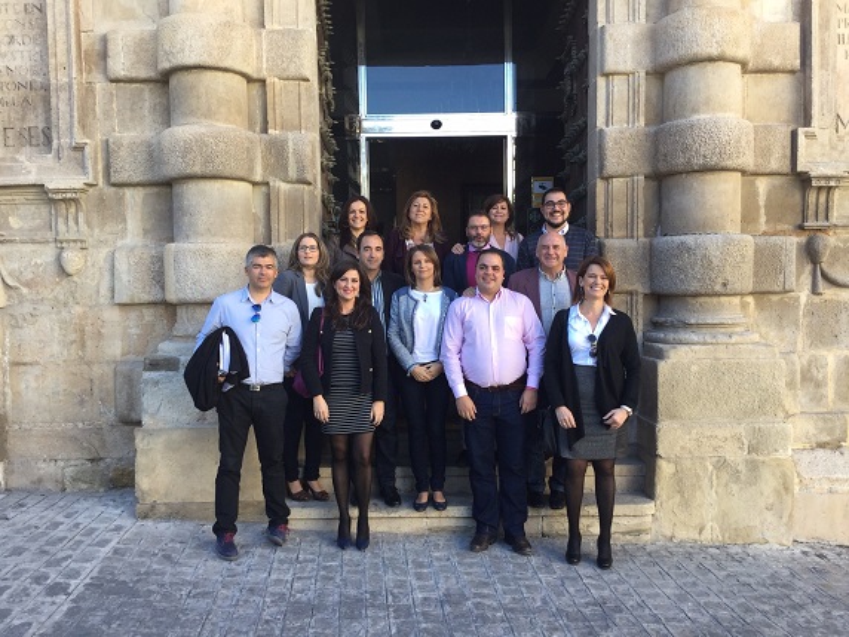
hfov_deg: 58.4
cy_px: 318
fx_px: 760
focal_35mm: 31
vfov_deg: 45.4
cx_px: 424
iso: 25
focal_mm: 3.3
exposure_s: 1/100
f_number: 2.4
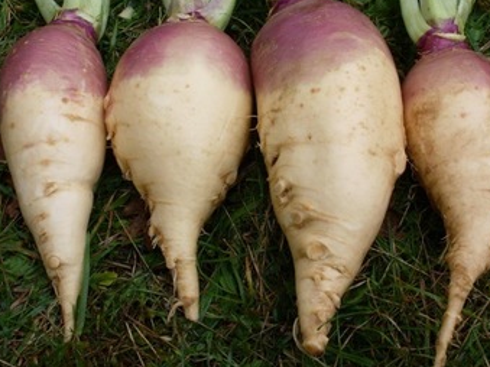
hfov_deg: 34.3
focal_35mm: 56
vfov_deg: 25.9
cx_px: 269
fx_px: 792
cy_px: 112
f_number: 8.4
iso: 80
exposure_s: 1/60
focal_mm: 6.3
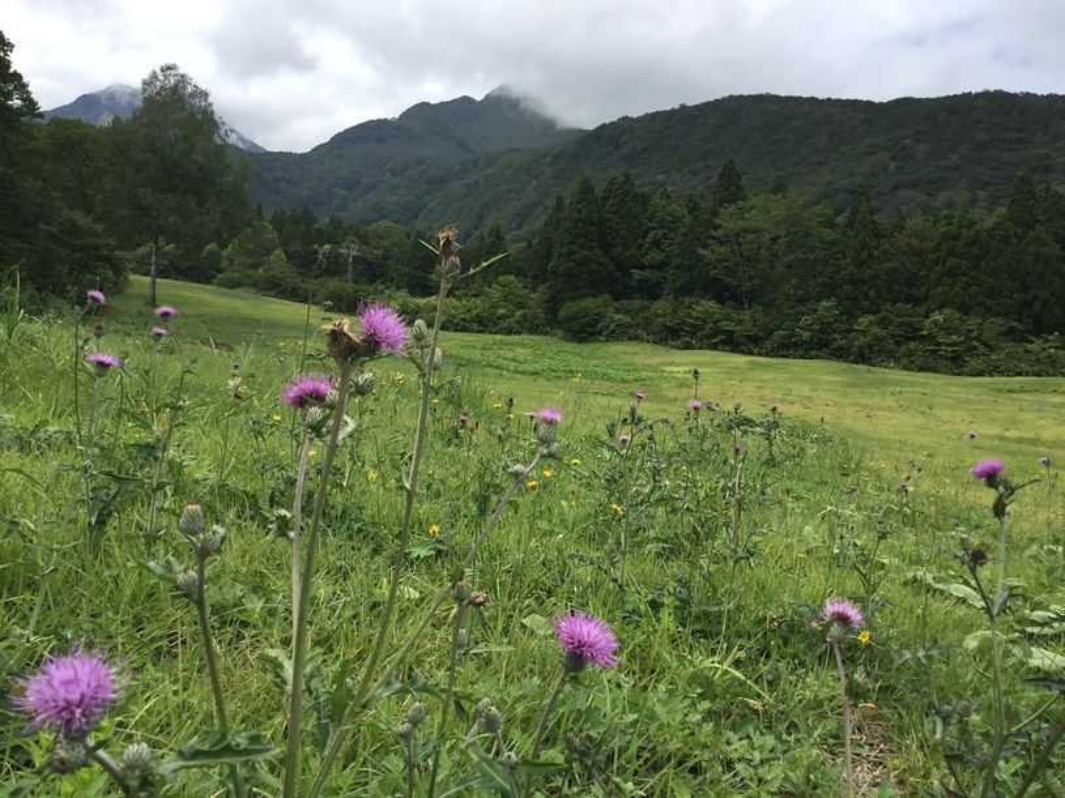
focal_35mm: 31
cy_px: 399
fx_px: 954
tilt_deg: +0.8
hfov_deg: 58.4
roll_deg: -1.9
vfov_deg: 45.4
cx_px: 532
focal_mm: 3.3
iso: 25
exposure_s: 1/981
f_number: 2.4
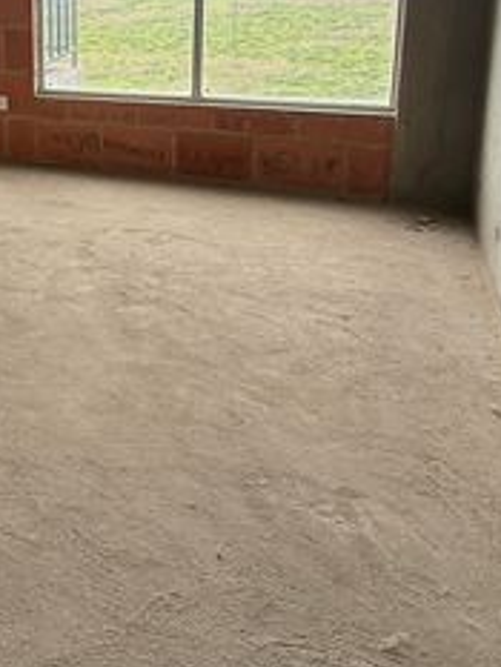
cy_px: 99
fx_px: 771
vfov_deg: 43.7
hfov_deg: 28.1
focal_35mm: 40
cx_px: -189
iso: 64
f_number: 2.2
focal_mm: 2.22
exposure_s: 1/212
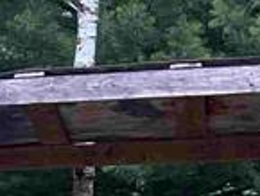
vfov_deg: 7.1
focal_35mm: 205
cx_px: -545
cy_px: 316
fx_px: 1541
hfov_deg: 8.1
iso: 16
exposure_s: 1/187
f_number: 1.8
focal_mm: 3
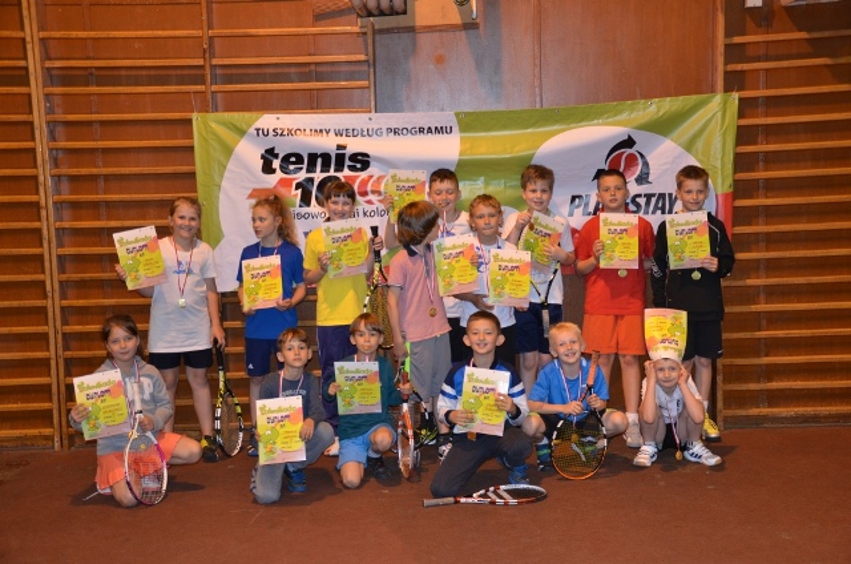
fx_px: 1203
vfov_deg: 26.4
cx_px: 426
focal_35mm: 51
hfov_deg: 39.0
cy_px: 282
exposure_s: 1/60
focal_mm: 34
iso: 800
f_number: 4.2
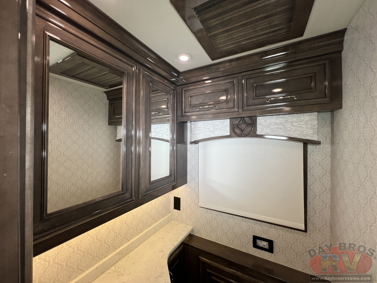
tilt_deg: -0.6
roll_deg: -1.4
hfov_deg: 106.2
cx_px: 188
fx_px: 142
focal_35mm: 13
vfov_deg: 89.9
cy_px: 142
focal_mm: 1.57
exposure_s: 1/120
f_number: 1.8
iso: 64
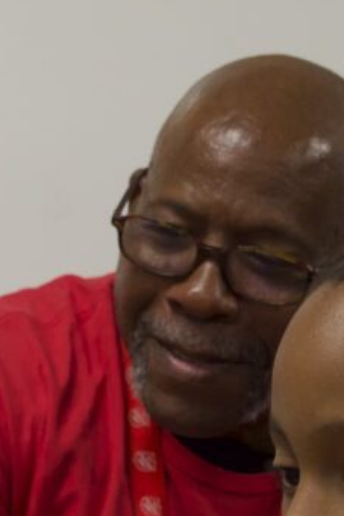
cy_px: 477
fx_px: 2841
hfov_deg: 6.9
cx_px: 173
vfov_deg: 10.3
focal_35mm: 198
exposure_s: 1/60
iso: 800
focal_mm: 30
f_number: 4.2
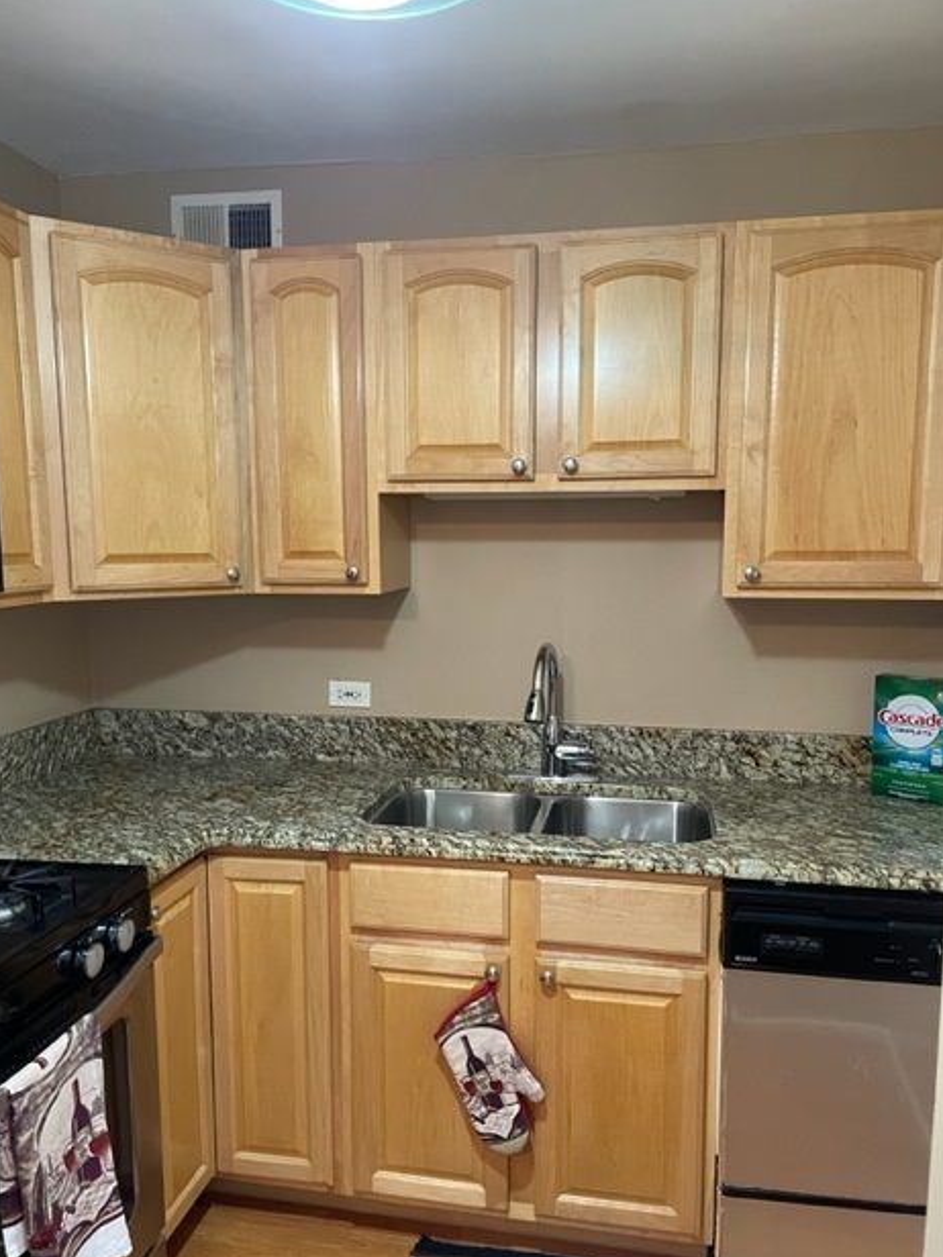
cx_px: 469
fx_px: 981
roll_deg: +0.2
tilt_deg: -6.6
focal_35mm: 27
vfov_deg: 65.3
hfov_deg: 51.4
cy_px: 645
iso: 400
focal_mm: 4.2
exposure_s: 1/60
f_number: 1.6
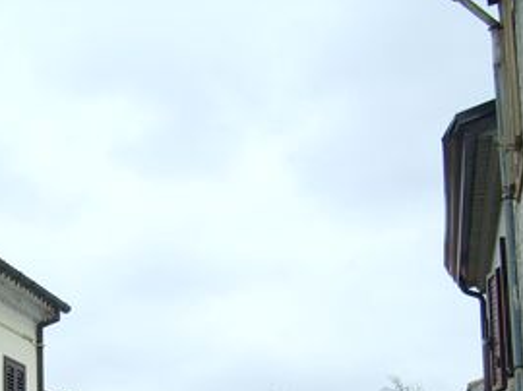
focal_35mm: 83
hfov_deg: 23.0
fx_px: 1253
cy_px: 461
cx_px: 50
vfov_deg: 17.0
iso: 50
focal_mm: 5.8
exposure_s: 1/180
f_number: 7.1
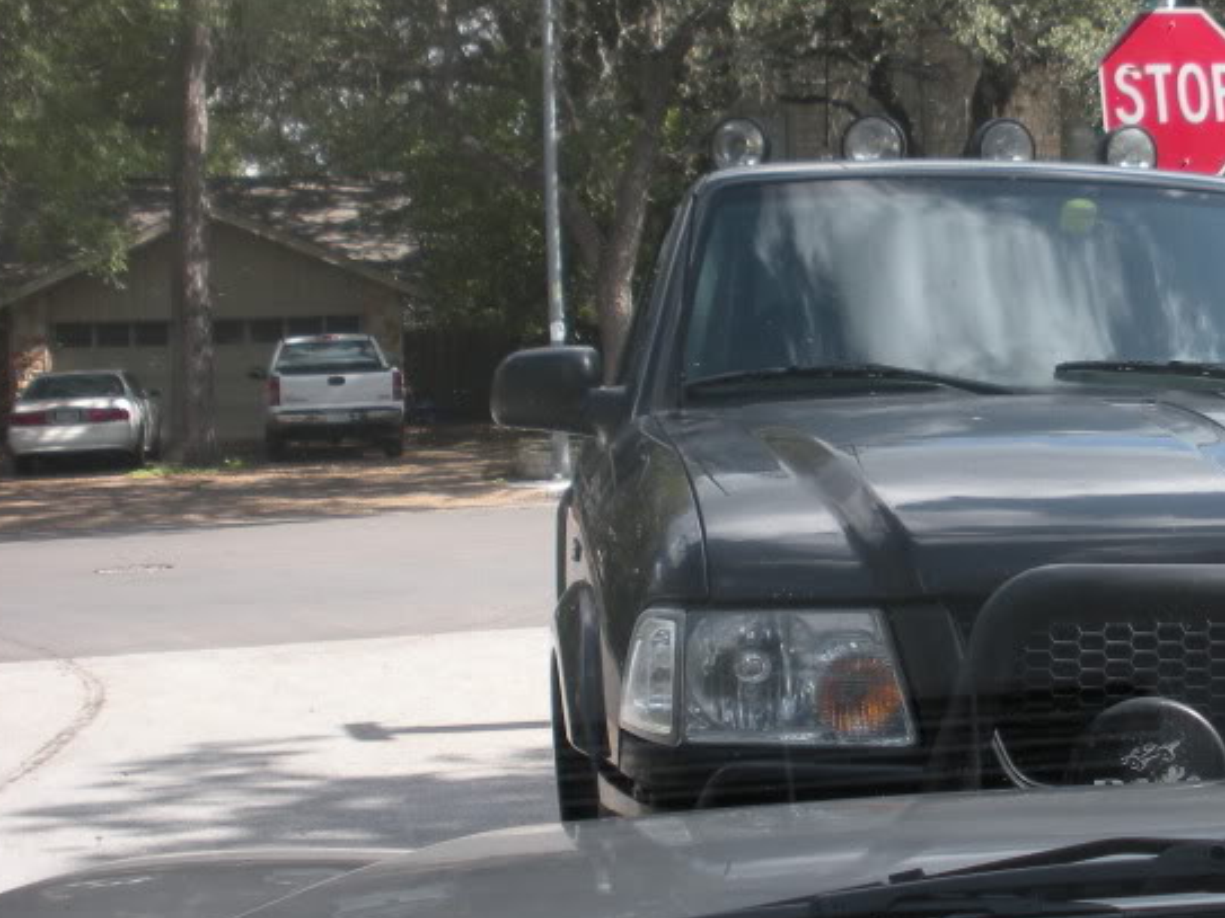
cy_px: 388
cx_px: 941
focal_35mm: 66
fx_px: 2335
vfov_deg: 22.2
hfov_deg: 28.9
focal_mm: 6.3
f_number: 3.5
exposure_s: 1/198
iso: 64
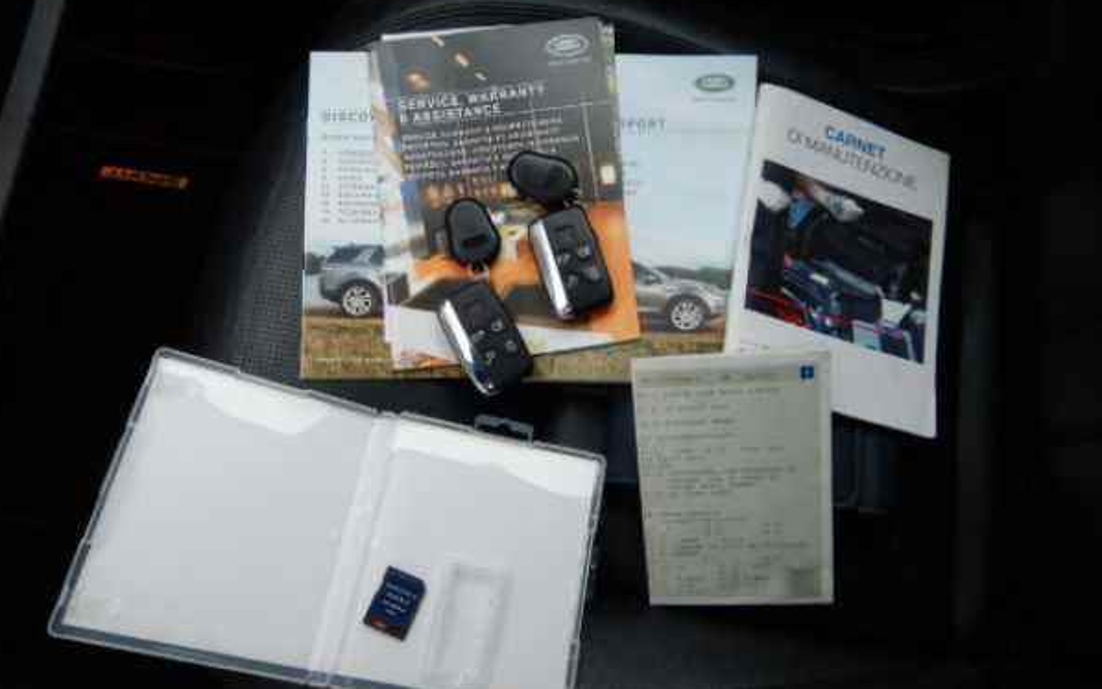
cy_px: 327
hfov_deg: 64.6
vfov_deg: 43.1
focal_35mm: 29
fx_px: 871
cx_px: 556
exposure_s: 1/30
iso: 320
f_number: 2.8
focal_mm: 4.3
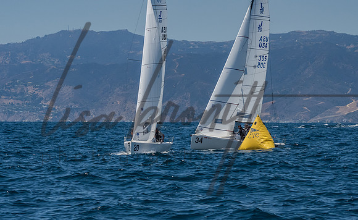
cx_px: 159
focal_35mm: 198
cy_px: 133
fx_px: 1921
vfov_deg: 6.5
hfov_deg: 10.6
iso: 640
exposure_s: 1/1250
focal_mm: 116
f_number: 14
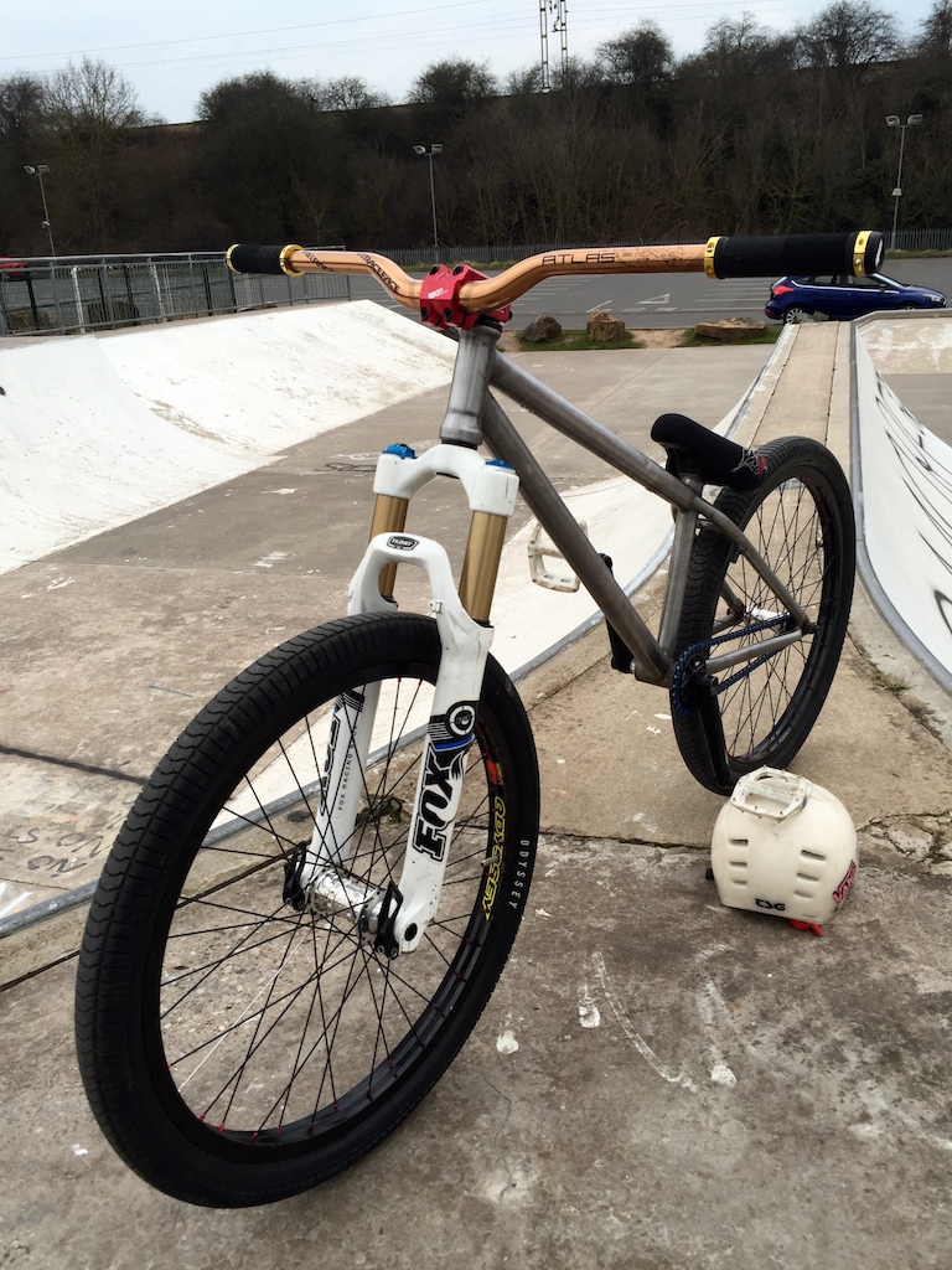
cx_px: 476
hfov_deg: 48.2
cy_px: 635
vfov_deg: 61.7
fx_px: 1063
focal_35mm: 29
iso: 32
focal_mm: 4.15
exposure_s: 1/100
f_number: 2.2
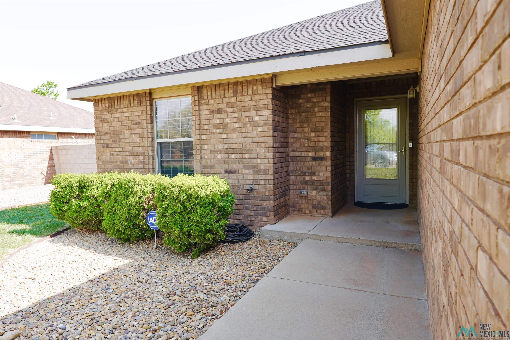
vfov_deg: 56.1
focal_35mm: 22
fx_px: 319
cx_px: 255
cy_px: 170
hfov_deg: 77.3
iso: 100
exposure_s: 1/160
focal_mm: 15
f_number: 4.5
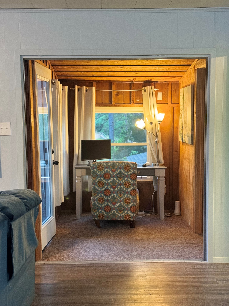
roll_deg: -0.2
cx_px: 114
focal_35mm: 48
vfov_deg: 39.7
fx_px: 423
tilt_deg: -4.8
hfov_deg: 30.3
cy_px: 153
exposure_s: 1/40
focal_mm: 6.76
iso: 400
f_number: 1.78
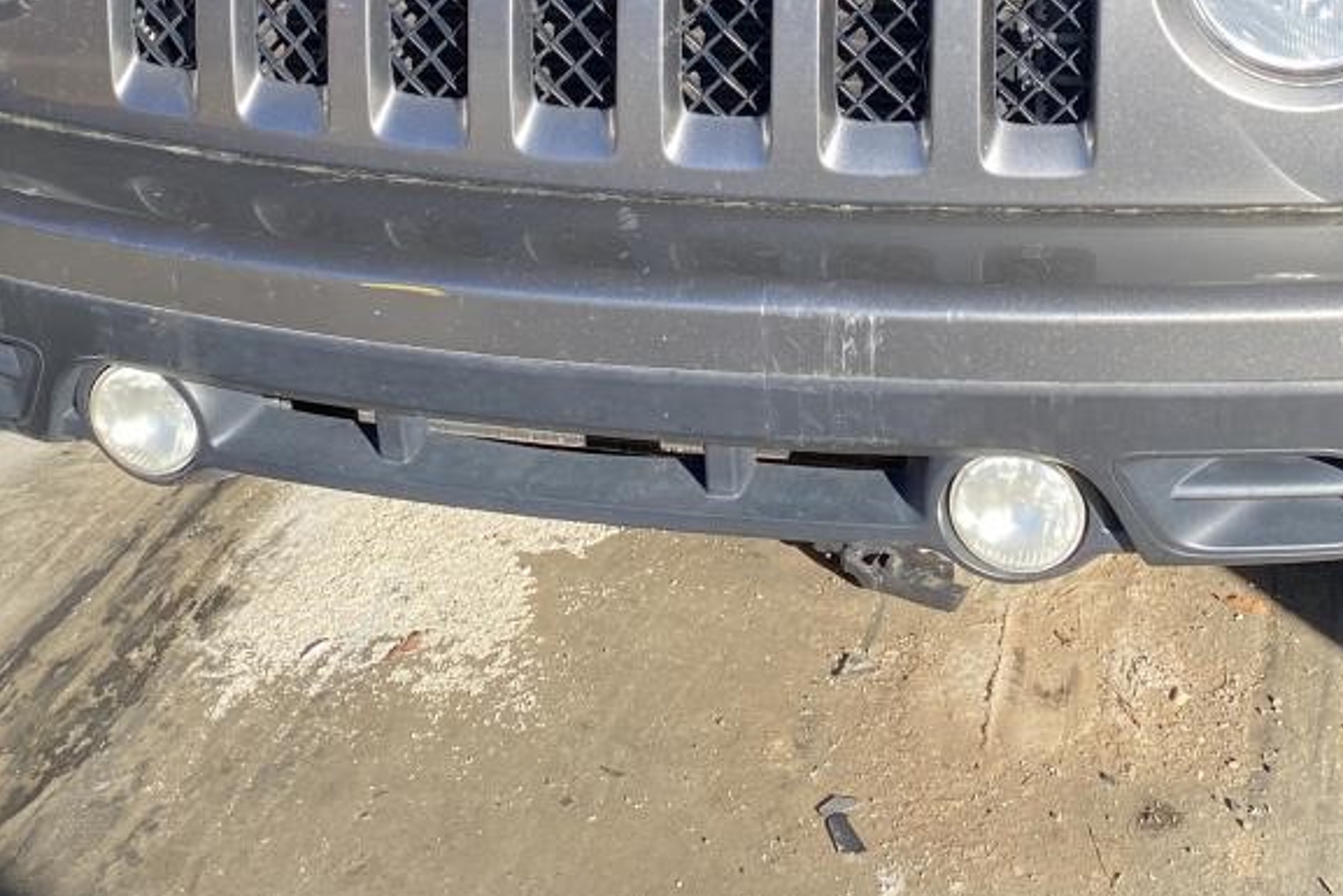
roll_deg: -0.4
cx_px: 854
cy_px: -205
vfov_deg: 21.0
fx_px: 2239
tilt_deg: -7.6
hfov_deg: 33.2
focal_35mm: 60
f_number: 1.8
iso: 32
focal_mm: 4.25
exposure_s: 1/658
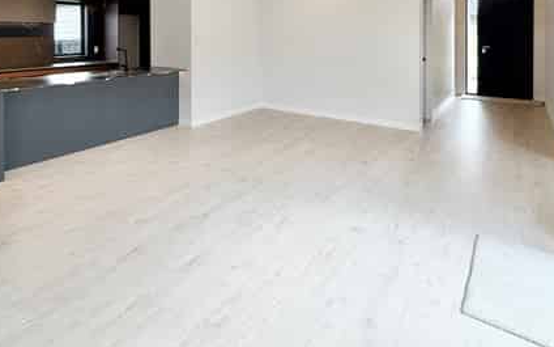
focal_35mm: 23
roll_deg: +0.8
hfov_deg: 76.3
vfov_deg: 48.2
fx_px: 347
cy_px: 44
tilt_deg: -1.5
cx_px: 222
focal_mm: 2.22
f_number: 2.2
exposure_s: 1/100
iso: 40
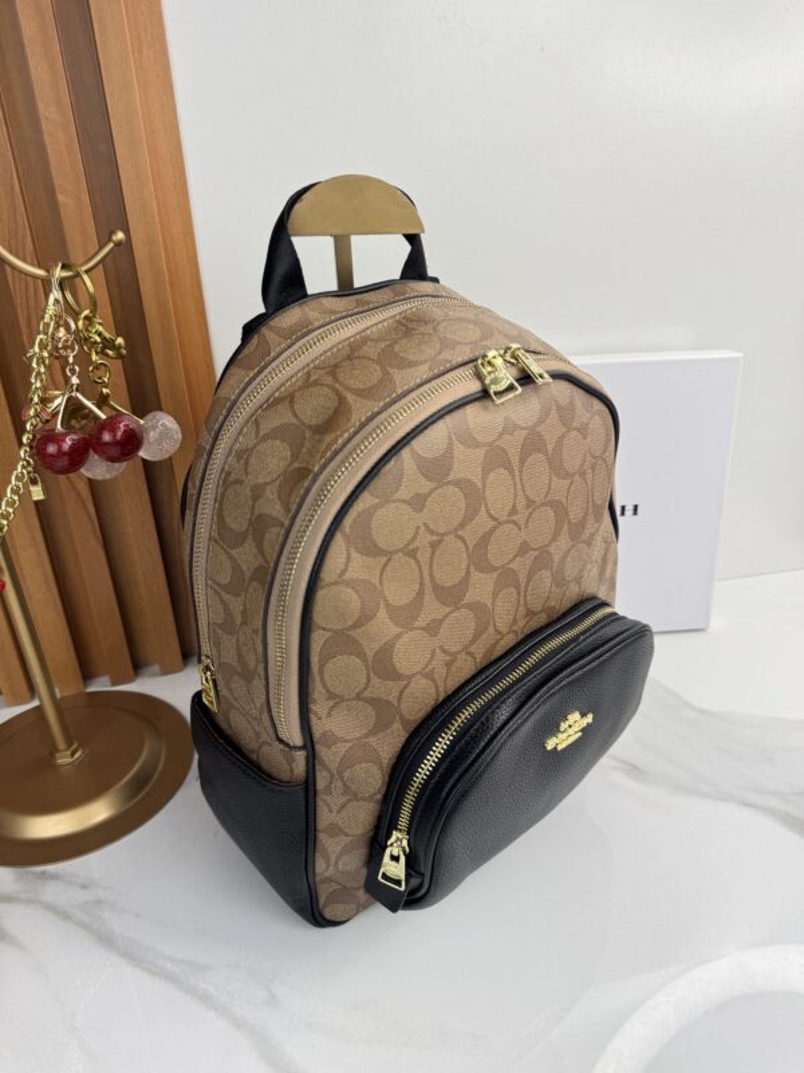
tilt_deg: -28.0
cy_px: 536
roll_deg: +2.7
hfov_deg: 56.8
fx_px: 743
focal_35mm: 24
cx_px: 402
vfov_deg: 71.6
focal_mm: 6.76
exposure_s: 1/593
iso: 80
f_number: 1.78
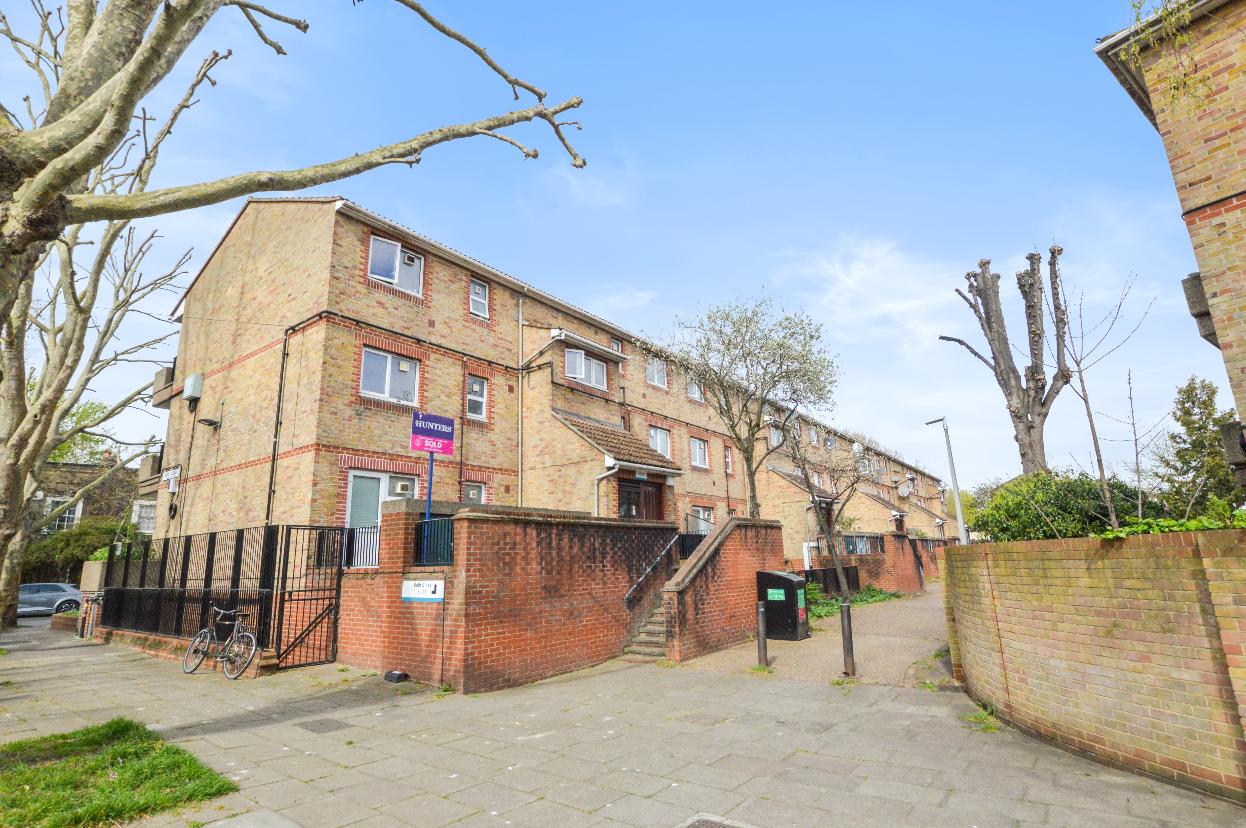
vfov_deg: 69.6
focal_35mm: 17
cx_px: 623
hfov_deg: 92.5
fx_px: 597
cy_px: 414
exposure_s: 1/1600
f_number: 9
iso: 1600
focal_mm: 11.5
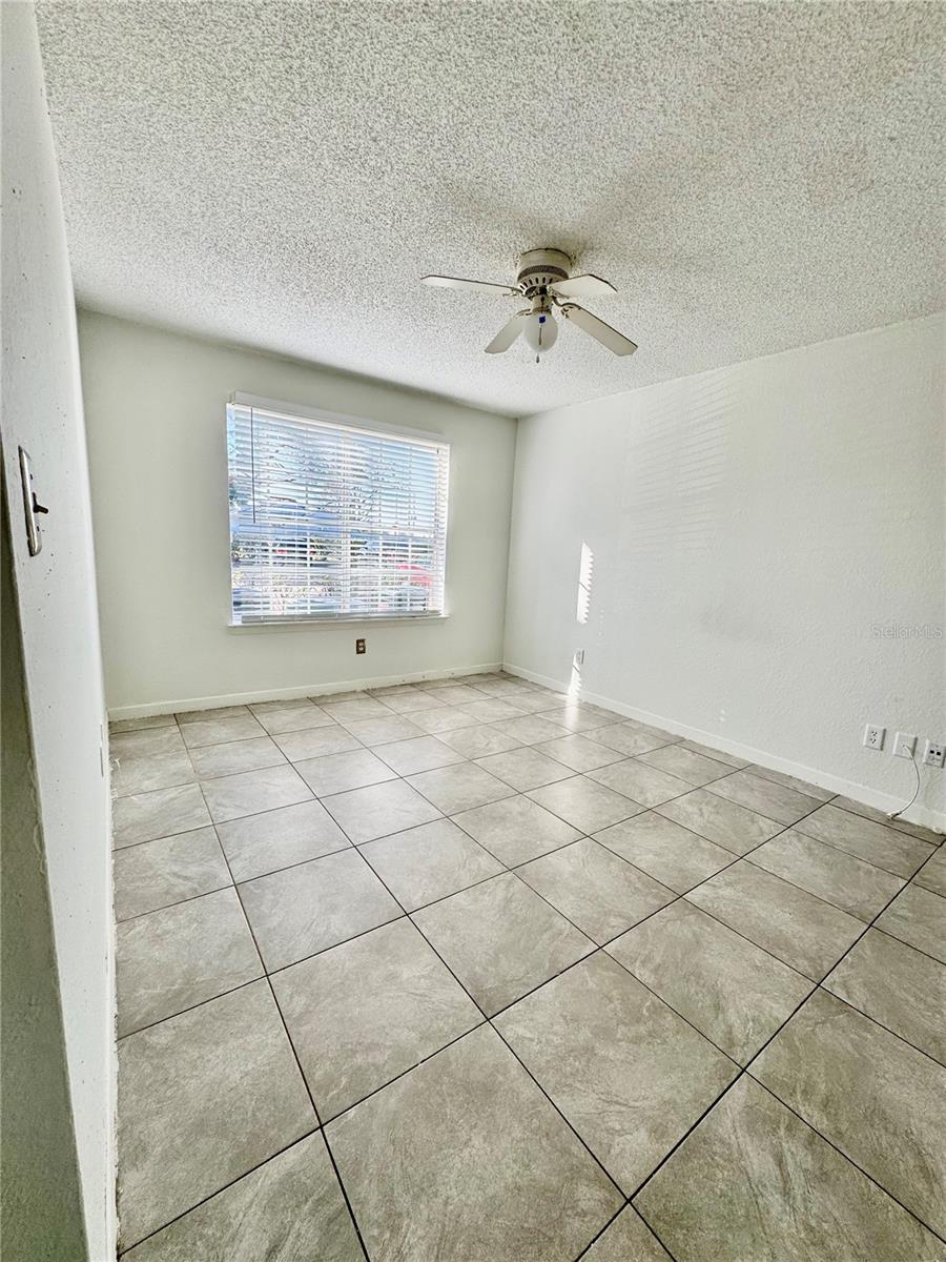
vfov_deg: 102.1
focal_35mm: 14
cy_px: 631
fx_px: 510
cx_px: 473
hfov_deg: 85.7
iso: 40
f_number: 2.2
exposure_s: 1/260
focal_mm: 2.22
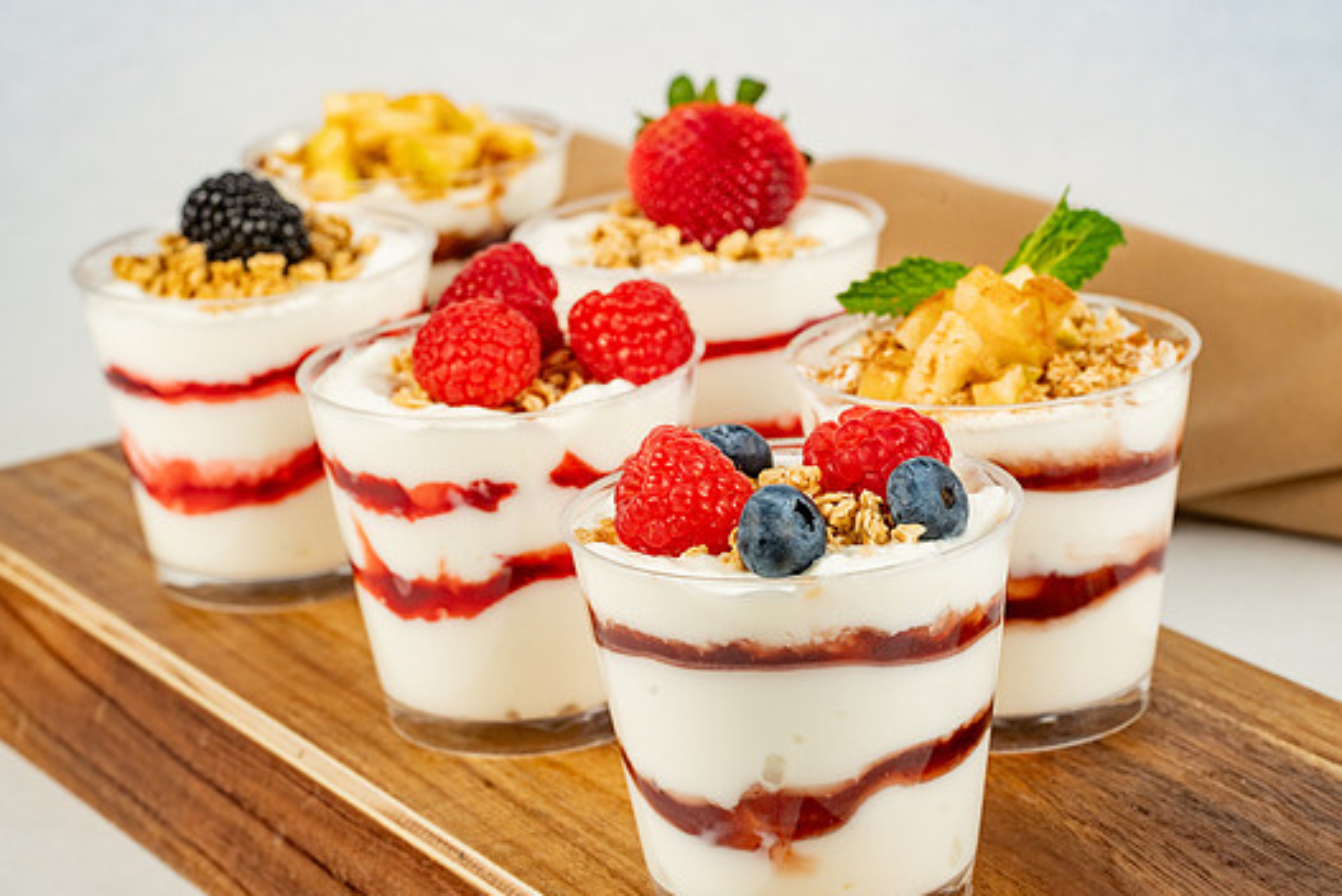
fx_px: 3692
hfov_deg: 20.6
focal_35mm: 99
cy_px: 429
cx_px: 670
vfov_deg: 13.8
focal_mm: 90
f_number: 11
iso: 800
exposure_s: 1/200
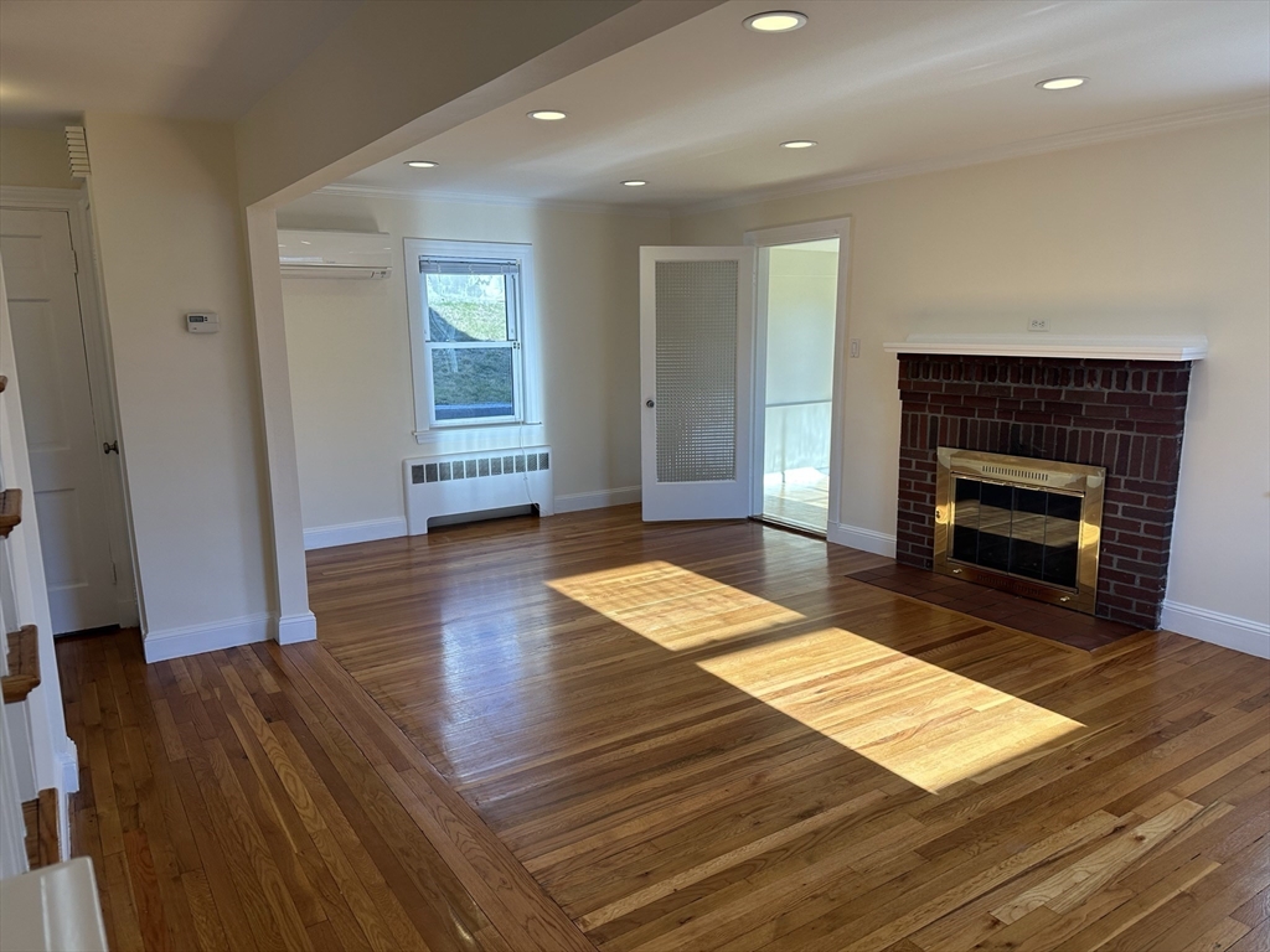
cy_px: 476
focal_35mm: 24
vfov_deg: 56.8
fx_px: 881
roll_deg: +0.8
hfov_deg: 71.6
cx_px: 635
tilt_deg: -11.6
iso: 125
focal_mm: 6.86
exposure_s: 1/473
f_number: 1.78
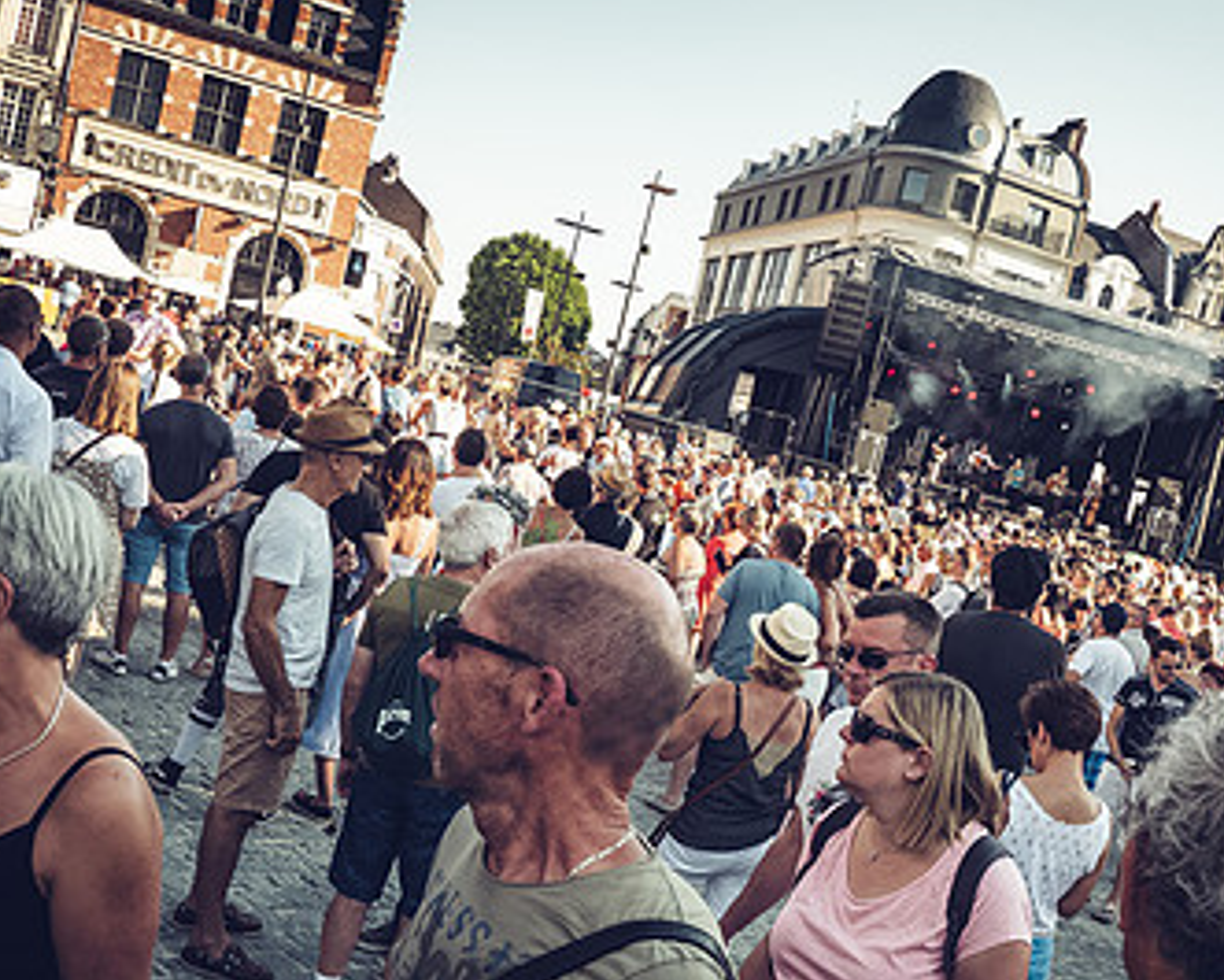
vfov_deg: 36.2
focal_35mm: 41
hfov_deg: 44.7
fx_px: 1486
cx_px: 658
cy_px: 638
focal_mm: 12
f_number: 5.6
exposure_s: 1/250
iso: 200
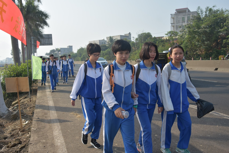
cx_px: 114
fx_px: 200
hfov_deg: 59.5
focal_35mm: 32
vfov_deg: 41.7
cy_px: 76
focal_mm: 21
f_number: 4.5
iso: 100
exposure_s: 1/640
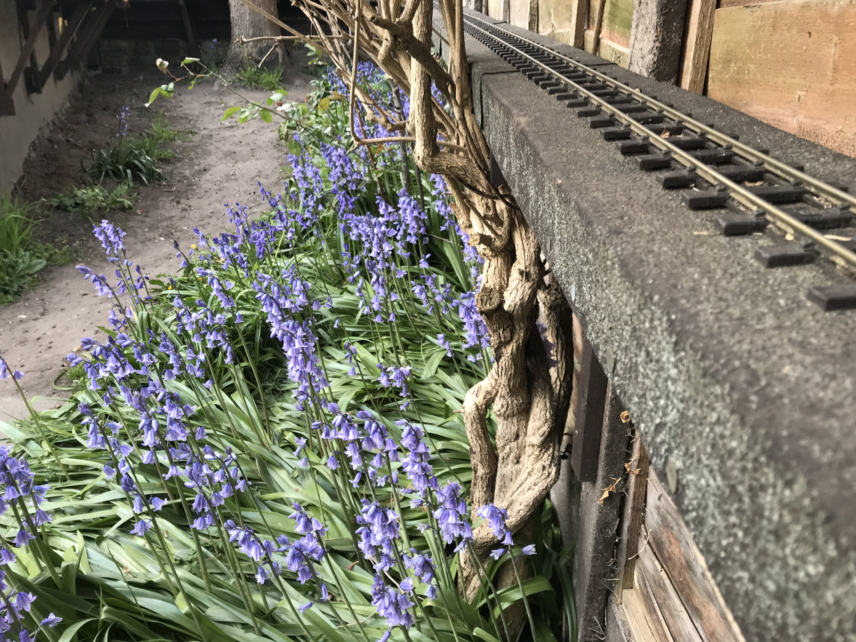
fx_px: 692
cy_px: 321
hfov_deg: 63.4
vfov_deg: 49.7
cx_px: 428
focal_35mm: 28
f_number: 1.8
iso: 40
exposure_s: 1/100
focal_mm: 3.99
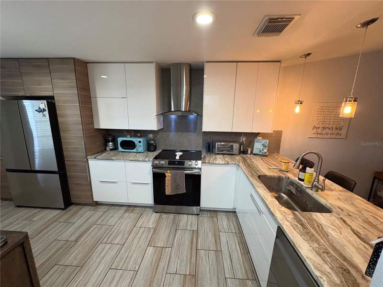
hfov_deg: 102.1
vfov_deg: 85.7
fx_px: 155
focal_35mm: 14
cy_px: 144
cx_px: 192
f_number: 2.2
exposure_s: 1/60
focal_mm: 2.22
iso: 320
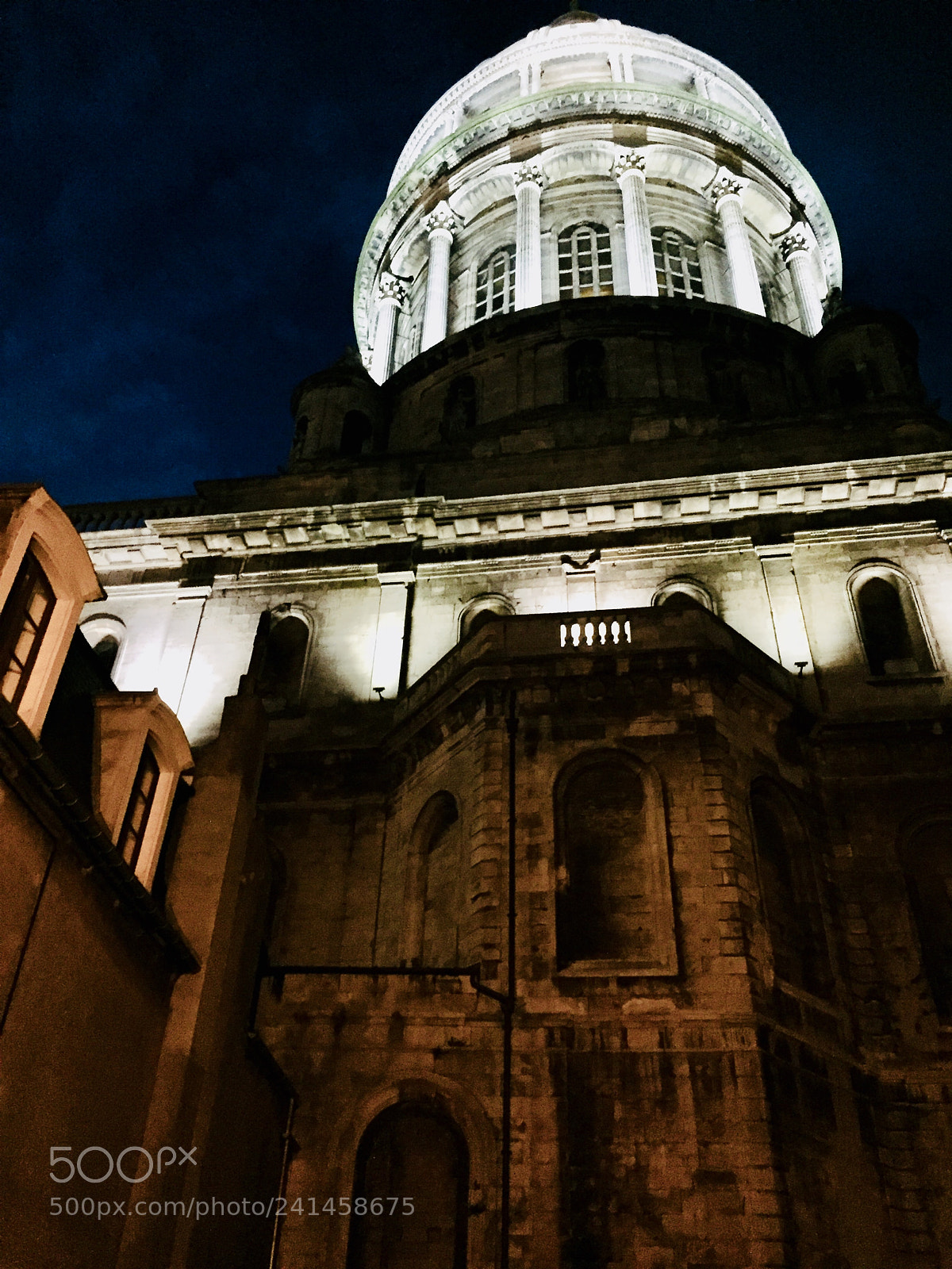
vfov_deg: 61.7
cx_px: 476
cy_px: 634
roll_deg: -2.2
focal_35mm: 29
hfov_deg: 48.2
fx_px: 1063
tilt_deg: +40.6
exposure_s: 1/17
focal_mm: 4.15
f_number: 2.2
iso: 1250
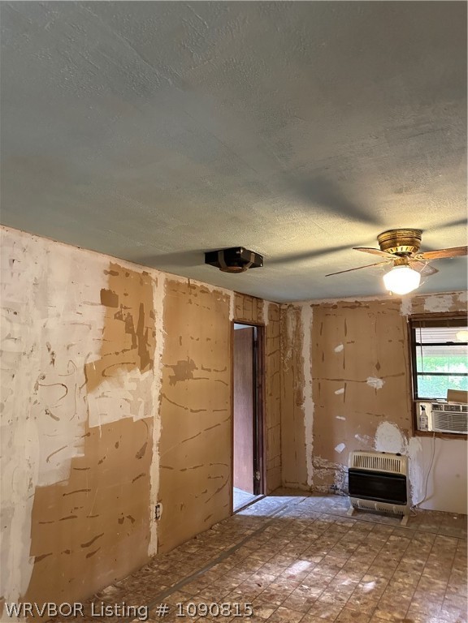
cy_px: 312
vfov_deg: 71.6
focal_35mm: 24
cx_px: 234
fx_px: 433
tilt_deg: +8.2
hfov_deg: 56.8
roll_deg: -2.0
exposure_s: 1/40
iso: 640
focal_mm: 6.86
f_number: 1.78
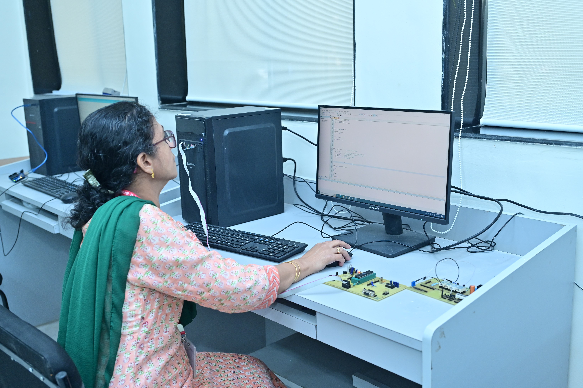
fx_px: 631
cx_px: 292
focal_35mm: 39
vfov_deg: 34.2
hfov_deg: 49.6
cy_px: 194
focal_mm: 39
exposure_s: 1/200
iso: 1600
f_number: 4
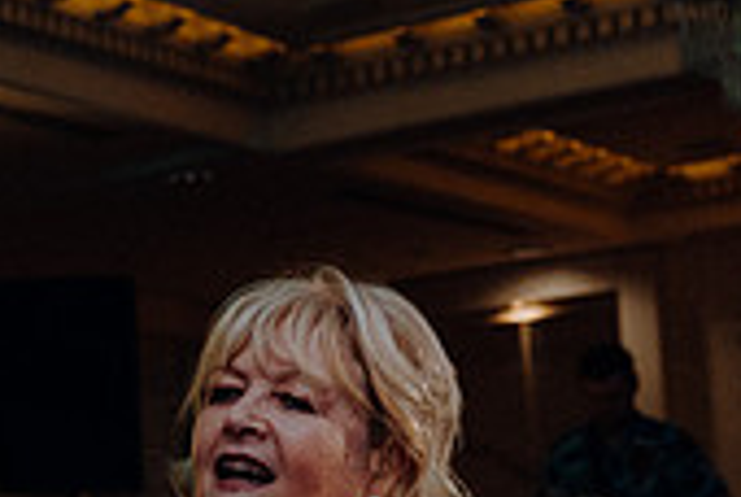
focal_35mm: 109
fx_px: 2247
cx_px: 214
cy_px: 730
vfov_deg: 12.1
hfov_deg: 18.6
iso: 2500
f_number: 3.5
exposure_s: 1/160
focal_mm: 32
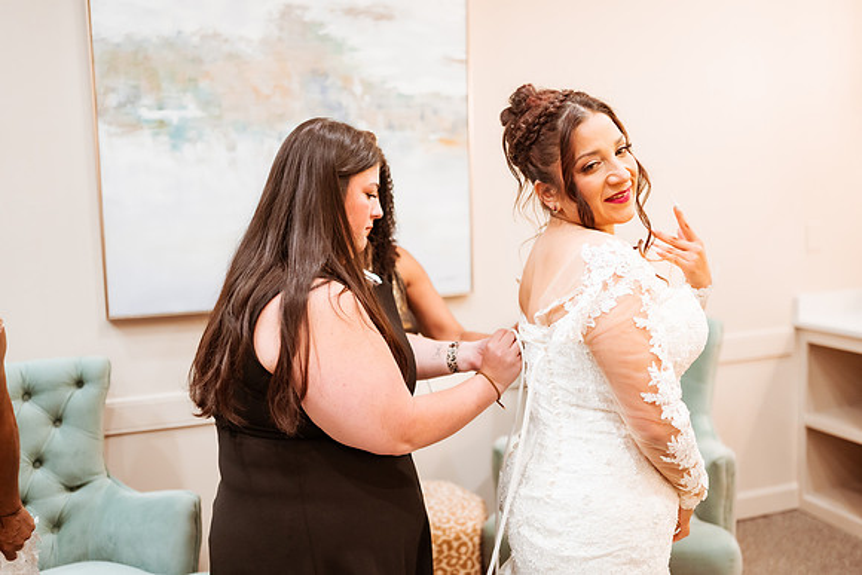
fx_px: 838
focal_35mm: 35
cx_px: 431
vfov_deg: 37.9
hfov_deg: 54.4
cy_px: 288
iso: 1250
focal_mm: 35
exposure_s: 1/400
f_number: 1.8
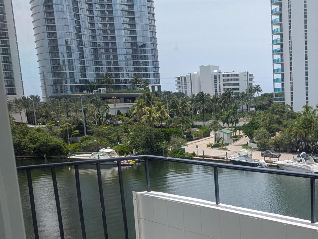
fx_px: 478
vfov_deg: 27.5
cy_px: 194
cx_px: 278
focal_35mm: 52
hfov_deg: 34.9
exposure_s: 1/2020
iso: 44
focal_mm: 6.81
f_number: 1.85
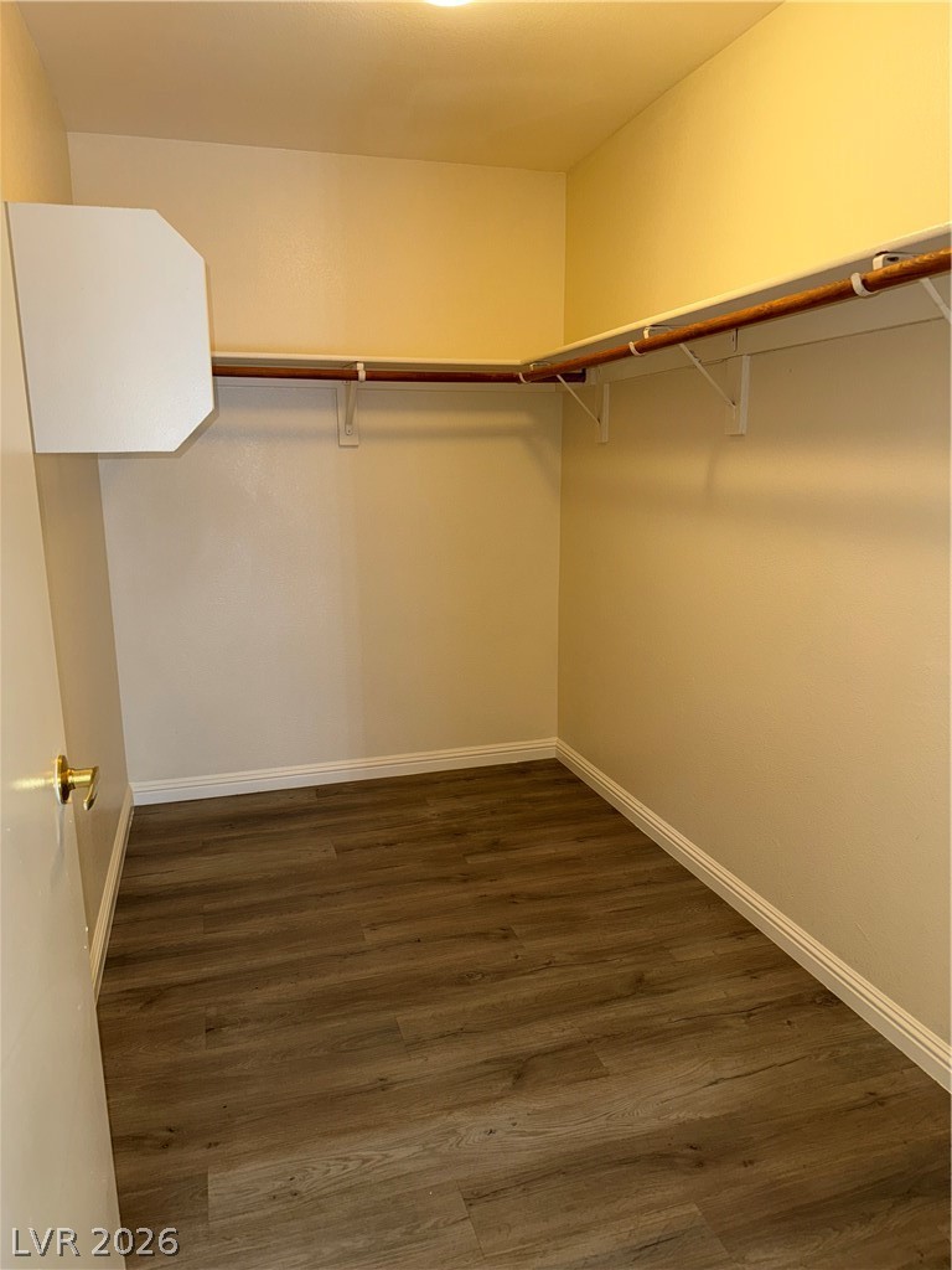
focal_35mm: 24
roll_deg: +0.4
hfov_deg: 56.8
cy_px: 635
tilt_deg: -13.3
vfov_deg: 71.6
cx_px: 476
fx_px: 880
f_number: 1.78
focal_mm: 6.76
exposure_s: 1/28
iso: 64
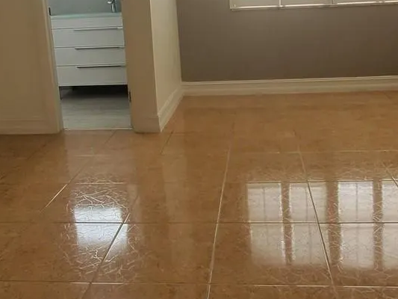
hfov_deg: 47.8
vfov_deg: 36.3
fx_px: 449
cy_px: 88
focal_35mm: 39
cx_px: 206
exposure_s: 1/120
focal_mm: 1.8
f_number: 2.2
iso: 80
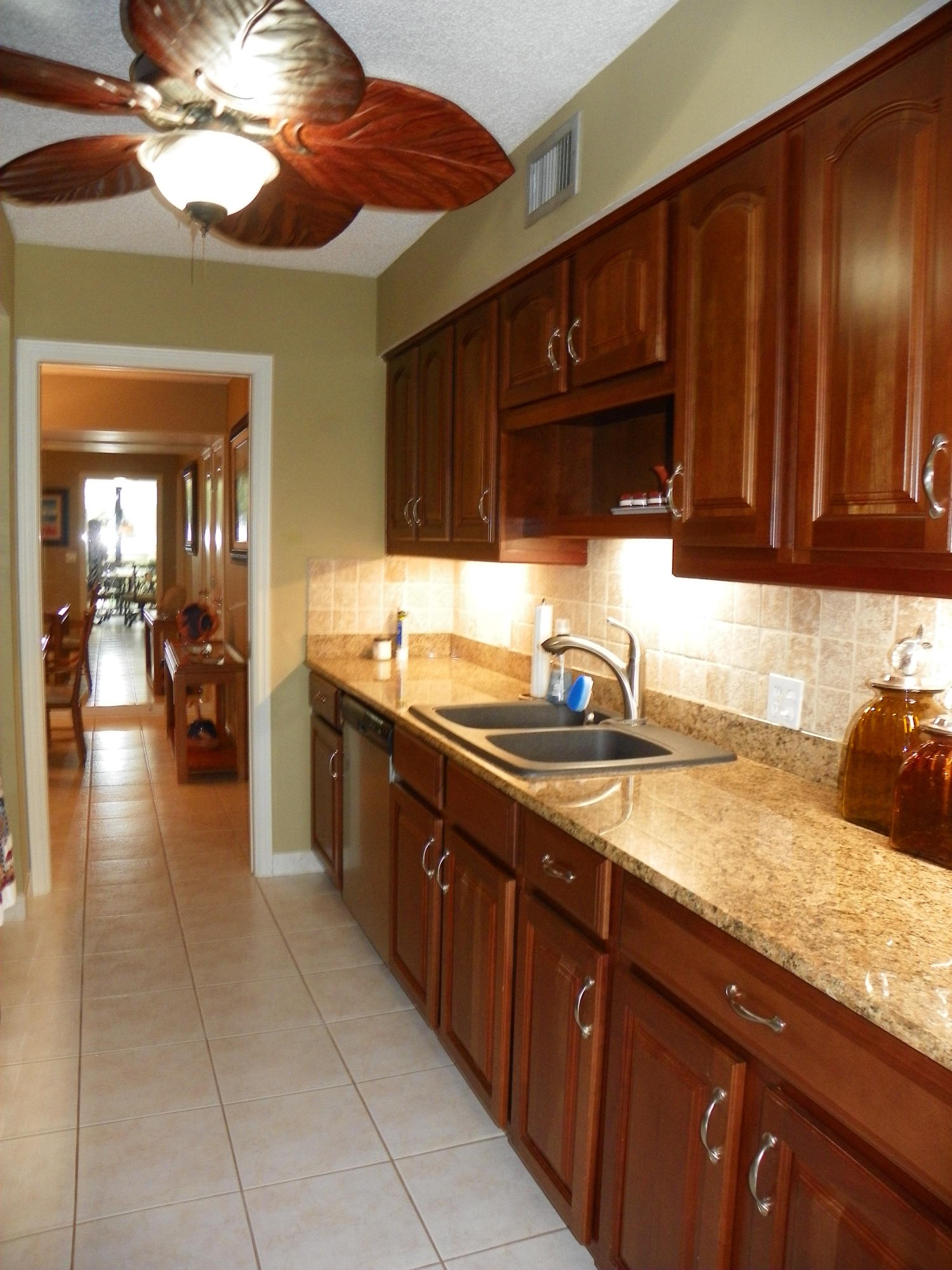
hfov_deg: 53.1
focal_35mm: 26
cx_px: 476
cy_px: 635
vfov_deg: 67.3
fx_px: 953
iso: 125
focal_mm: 4.6
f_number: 2.8
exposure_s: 1/30
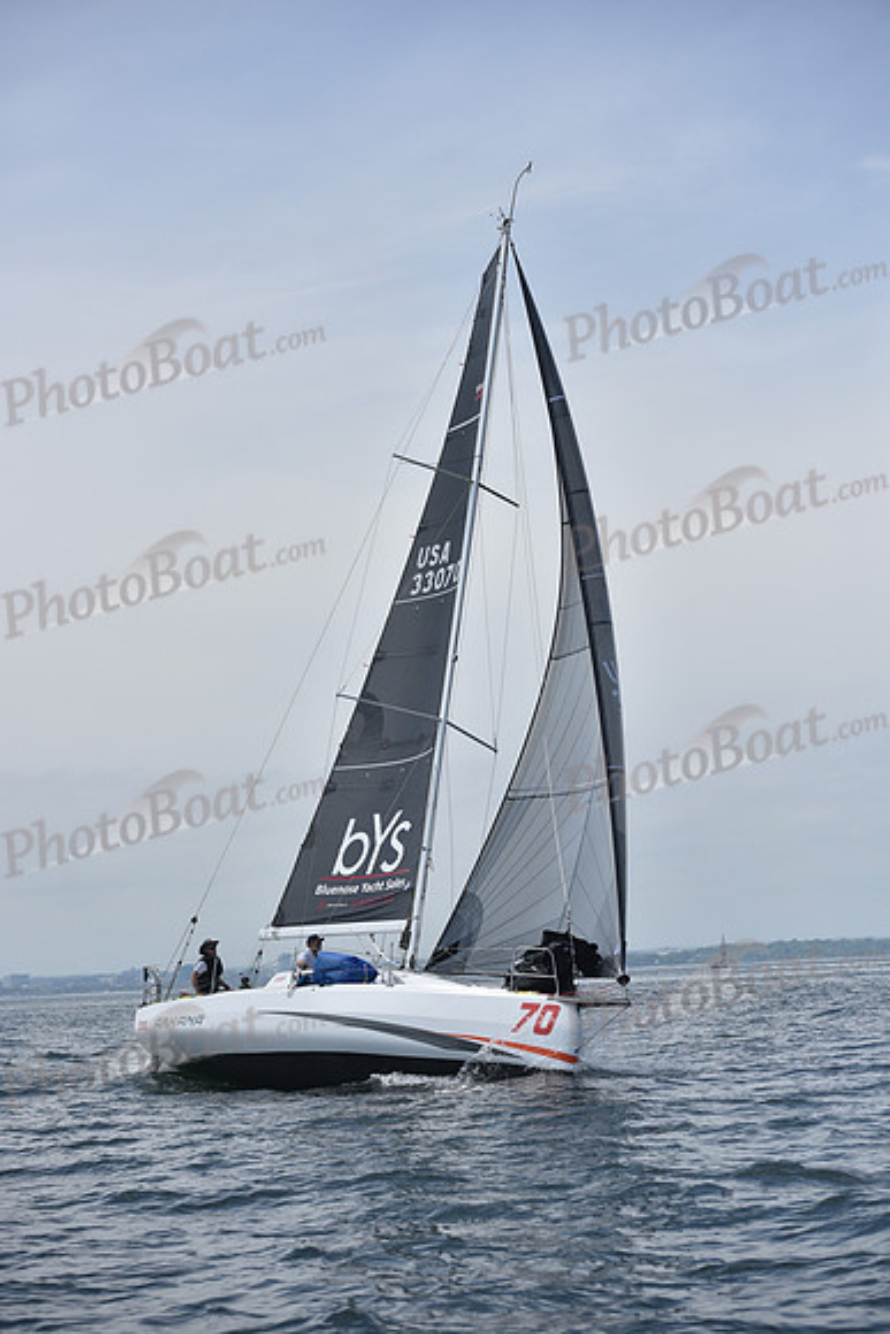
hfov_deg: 19.5
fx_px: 2594
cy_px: 667
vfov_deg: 28.8
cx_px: 445
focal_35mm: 70
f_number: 4
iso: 200
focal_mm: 70
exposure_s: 1/4000
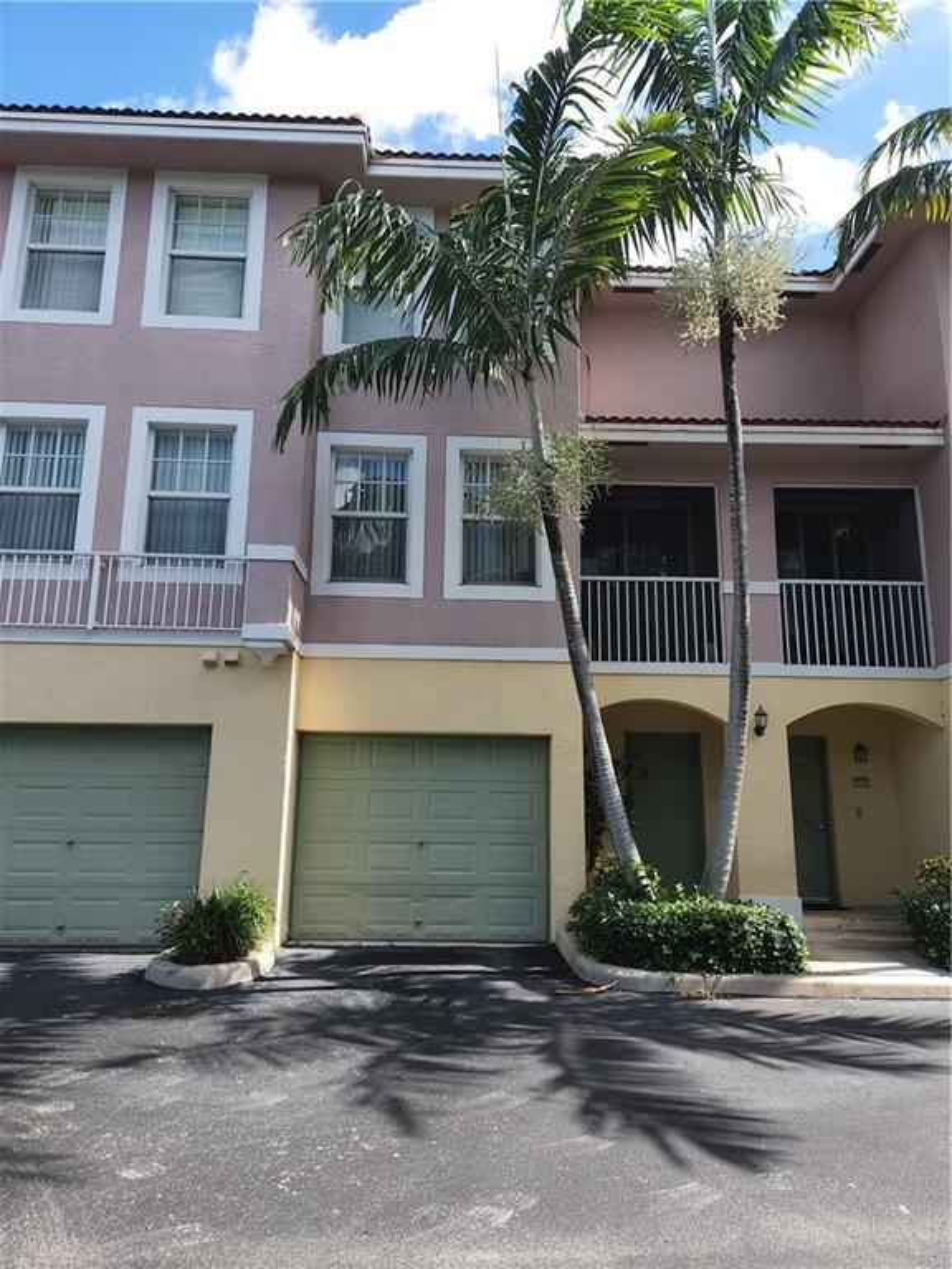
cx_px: 476
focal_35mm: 23
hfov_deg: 58.9
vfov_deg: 73.9
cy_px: 634
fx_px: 843
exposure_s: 1/577
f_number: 1.8
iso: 20
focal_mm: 5.4
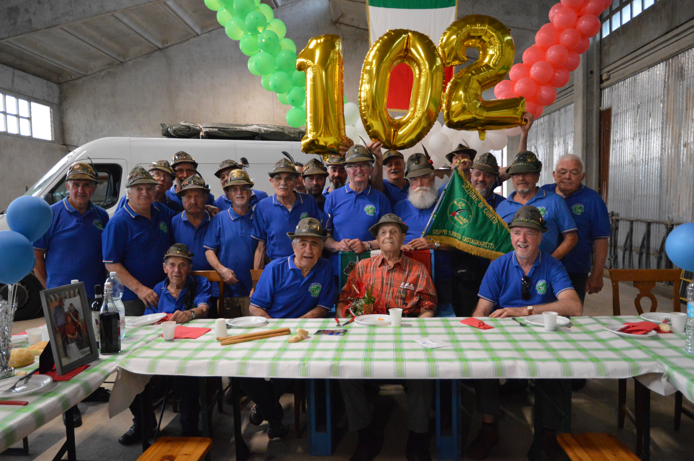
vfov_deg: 53.1
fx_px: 462
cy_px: 230
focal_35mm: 24
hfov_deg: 73.8
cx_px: 347
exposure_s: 1/100
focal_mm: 16
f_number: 3.5
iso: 3200
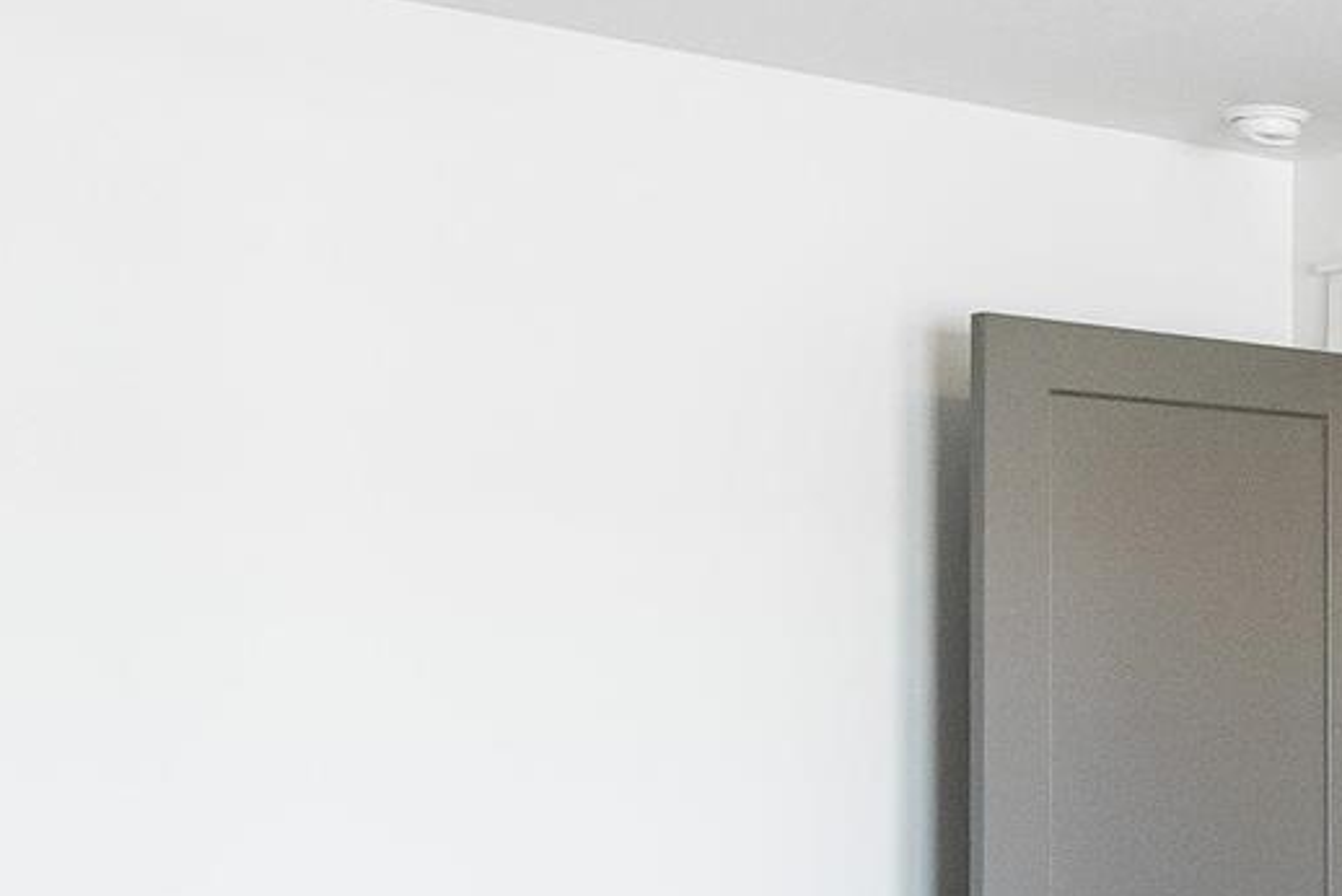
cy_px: 826
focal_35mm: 83
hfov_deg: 20.2
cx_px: 2150
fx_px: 3096
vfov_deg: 16.2
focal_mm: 14
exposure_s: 1/250
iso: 1000
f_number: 4.5
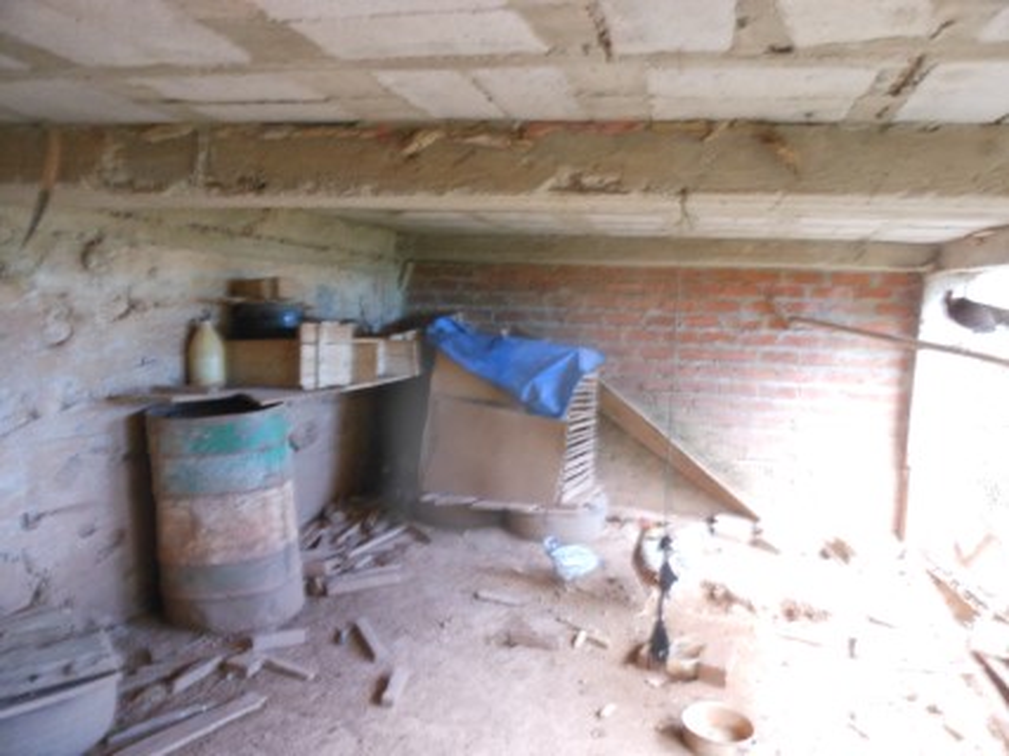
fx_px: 816
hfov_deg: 63.5
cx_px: 504
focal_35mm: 28
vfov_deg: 49.7
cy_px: 378
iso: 400
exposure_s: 1/13
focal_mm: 5
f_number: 3.7
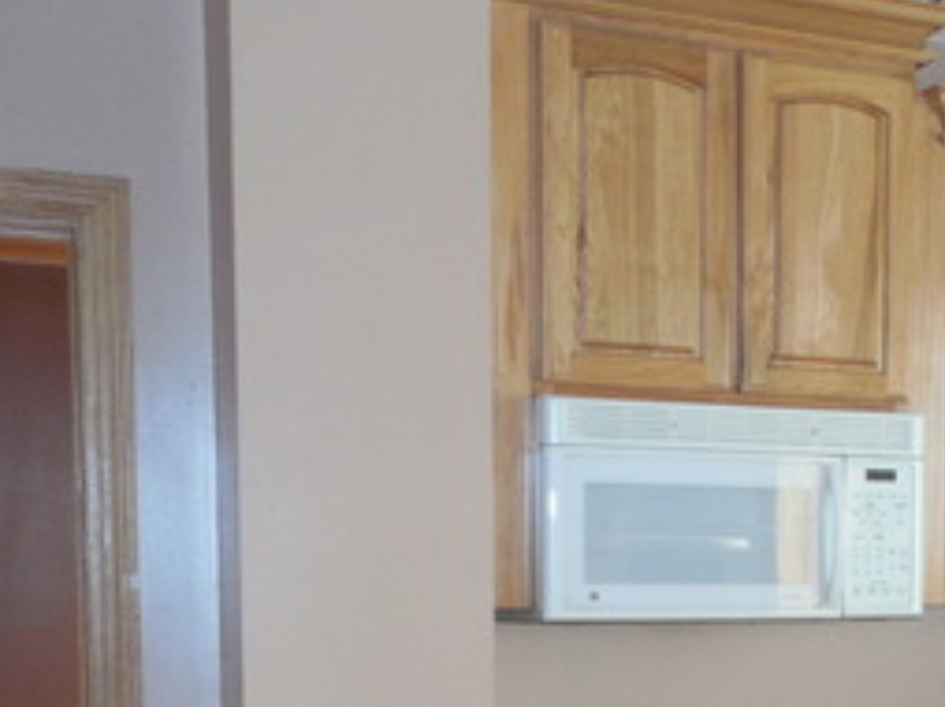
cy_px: 674
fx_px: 1718
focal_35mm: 63
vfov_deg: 22.5
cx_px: 975
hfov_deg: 28.6
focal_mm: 4.5
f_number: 3.3
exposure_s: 1/25
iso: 220
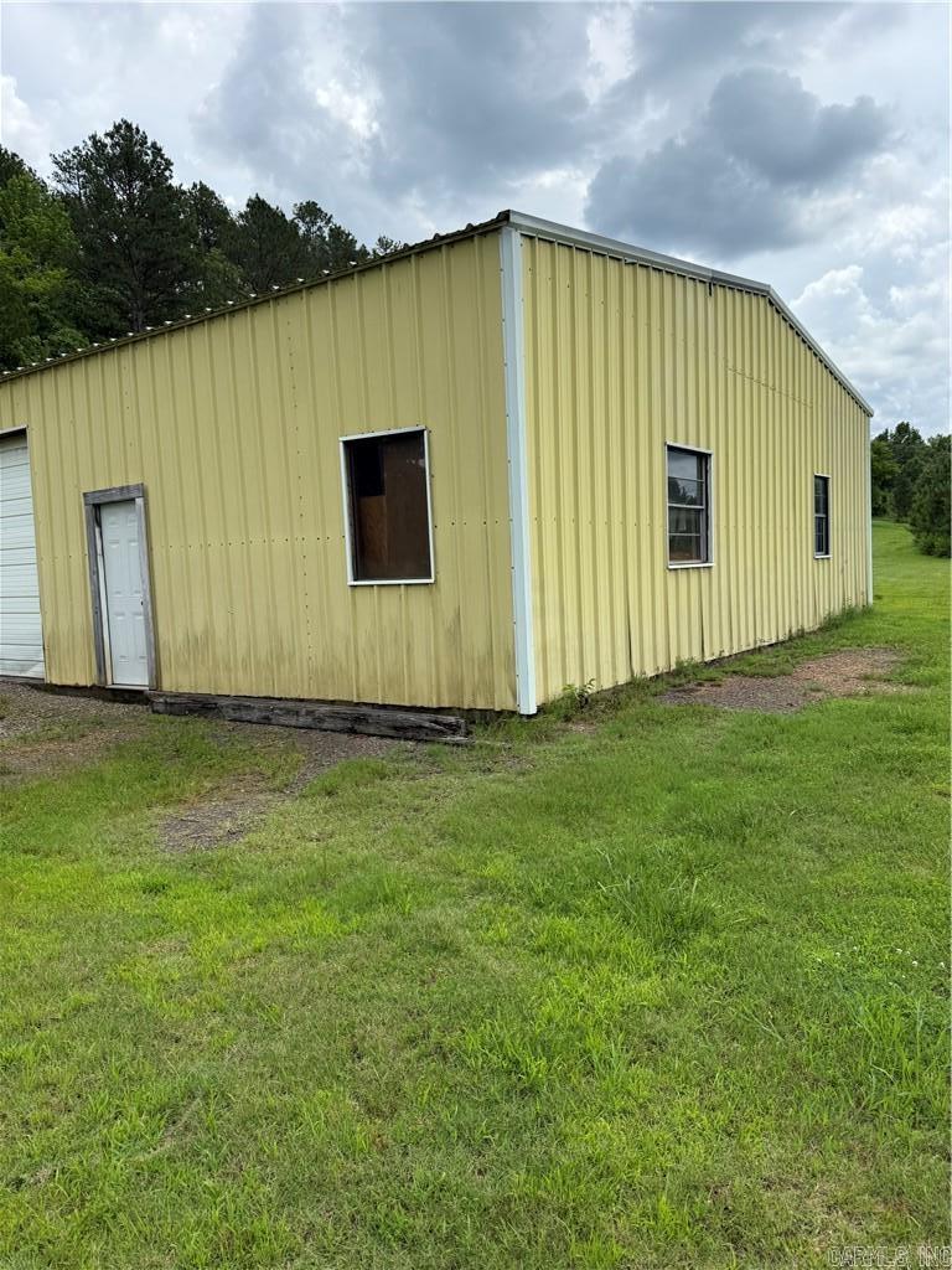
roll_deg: +3.4
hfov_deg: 56.8
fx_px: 880
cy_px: 635
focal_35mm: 24
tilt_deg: -4.9
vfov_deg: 71.6
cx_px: 476
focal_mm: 6.76
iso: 80
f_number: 1.78
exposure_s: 1/4975
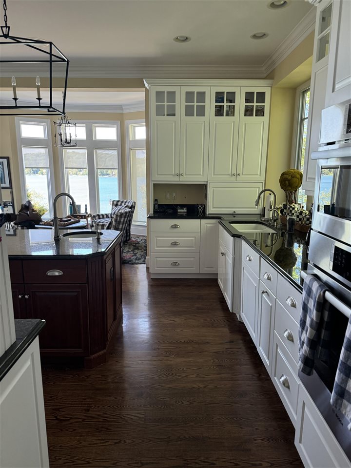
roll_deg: -0.6
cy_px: 234
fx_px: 324
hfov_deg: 56.8
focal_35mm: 24
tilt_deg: -10.2
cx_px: 176
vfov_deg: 71.6
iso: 200
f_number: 1.78
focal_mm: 6.76
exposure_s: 1/97
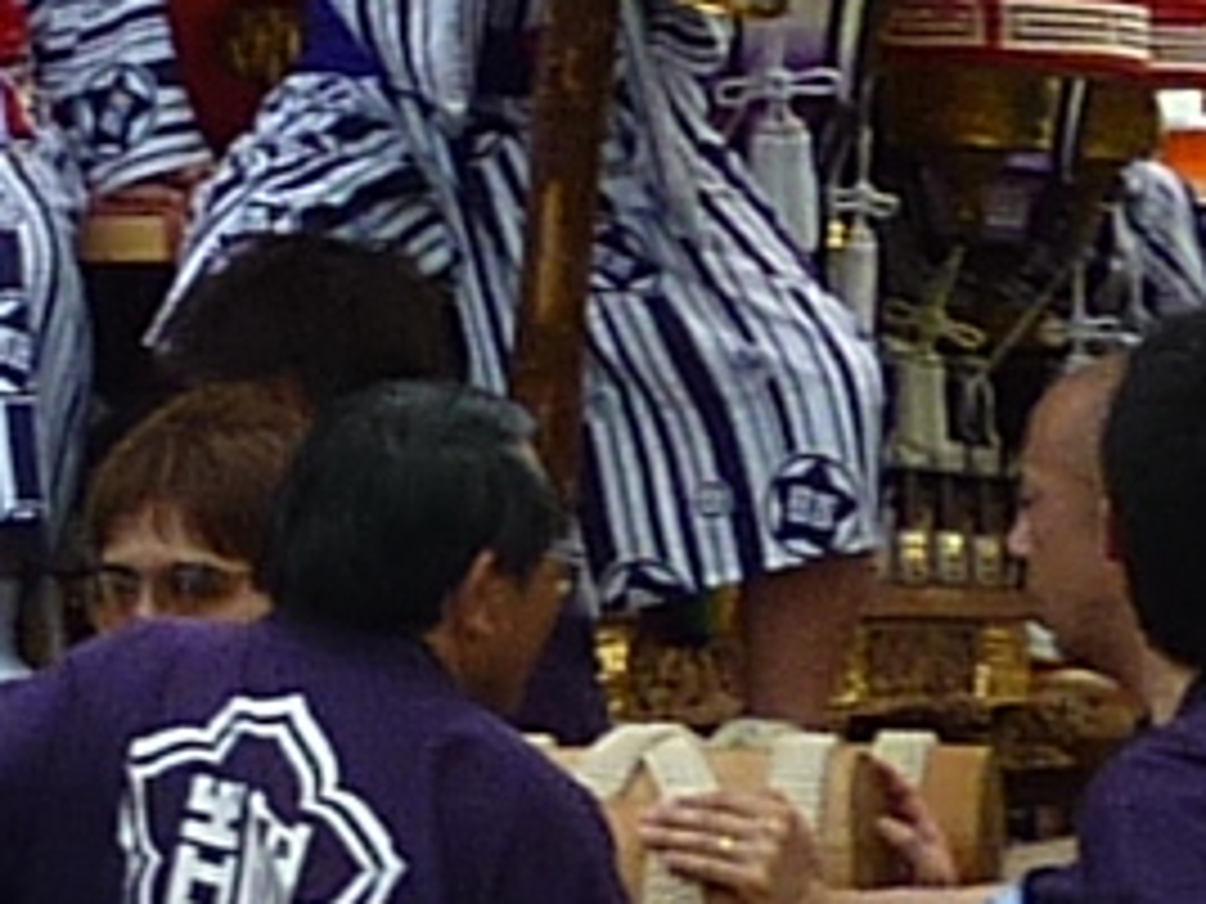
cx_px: -765
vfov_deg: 5.5
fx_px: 9302
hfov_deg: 7.3
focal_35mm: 267
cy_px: -819
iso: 80
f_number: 4
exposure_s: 1/200
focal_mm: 4.1
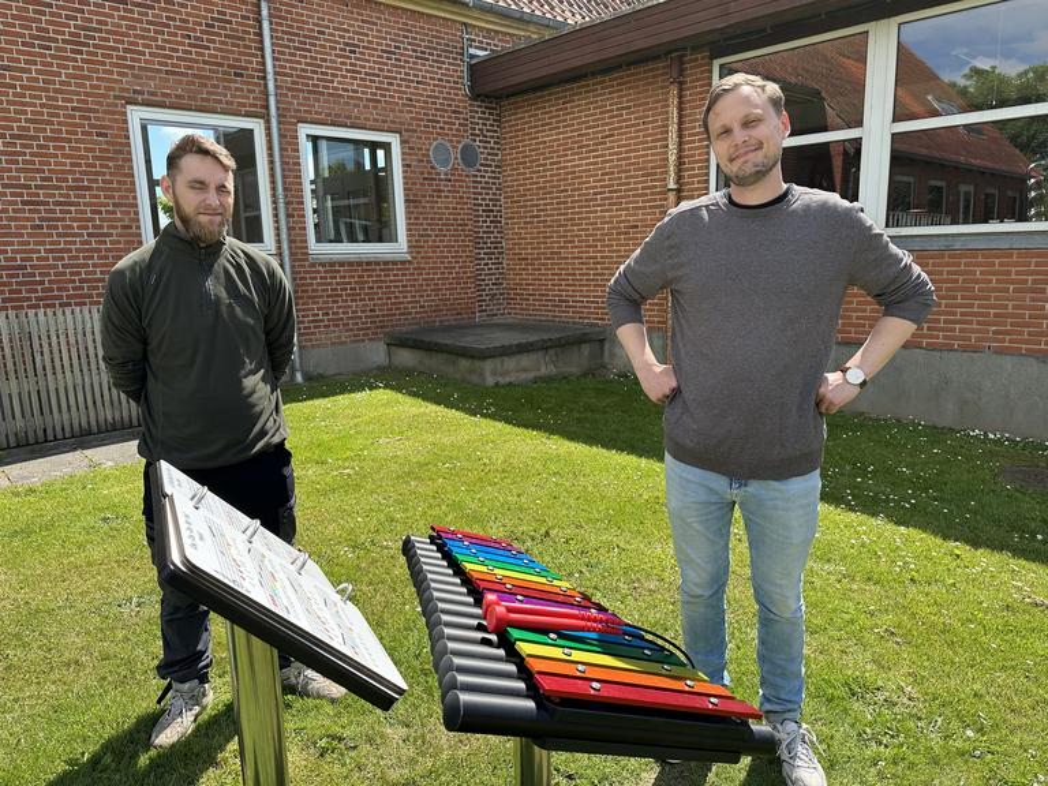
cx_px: 524
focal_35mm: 24
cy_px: 393
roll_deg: +2.5
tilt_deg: -10.4
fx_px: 727
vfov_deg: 56.8
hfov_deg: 71.6
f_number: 1.78
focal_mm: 6.86
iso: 80
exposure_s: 1/1562
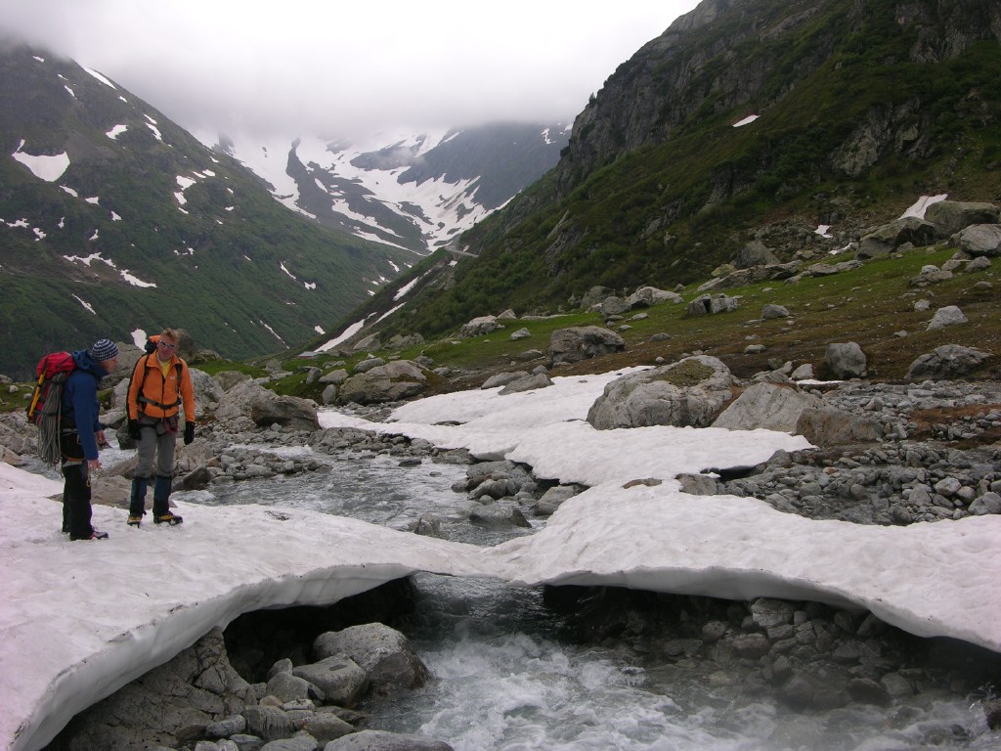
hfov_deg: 47.9
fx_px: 1128
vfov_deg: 36.8
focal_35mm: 39
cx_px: 500
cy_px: 376
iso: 50
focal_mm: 10
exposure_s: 1/134
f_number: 4.6
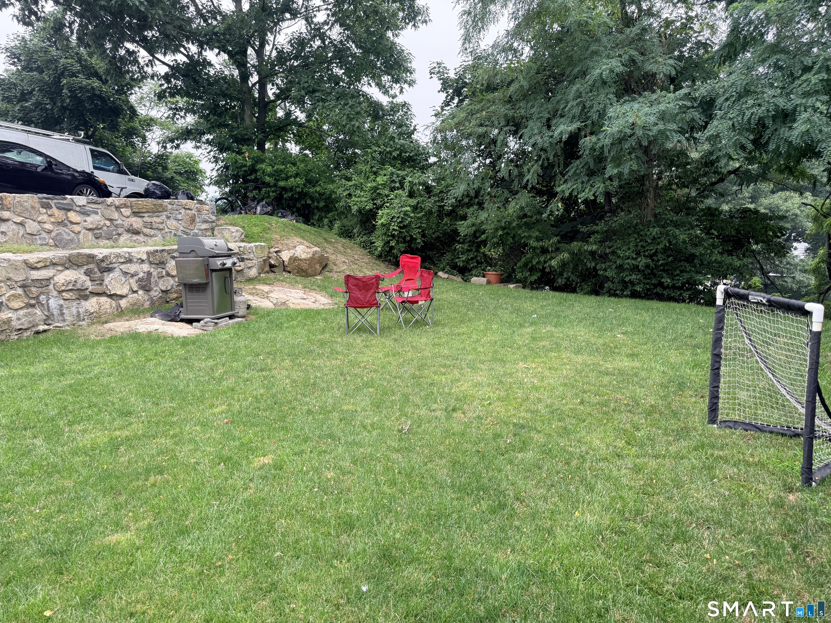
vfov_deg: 56.8
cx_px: 416
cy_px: 312
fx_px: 576
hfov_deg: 71.6
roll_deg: +0.0
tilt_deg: -8.3
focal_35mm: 24
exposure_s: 1/426
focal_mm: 6.76
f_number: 1.78
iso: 100
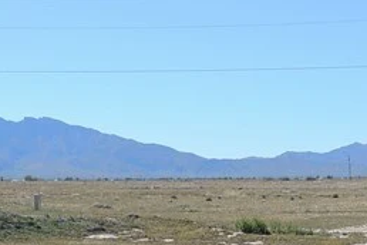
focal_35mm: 99
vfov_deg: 13.0
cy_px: 386
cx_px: 441
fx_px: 1009
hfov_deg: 19.4
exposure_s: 1/1250
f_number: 3.3
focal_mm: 4.3
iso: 100
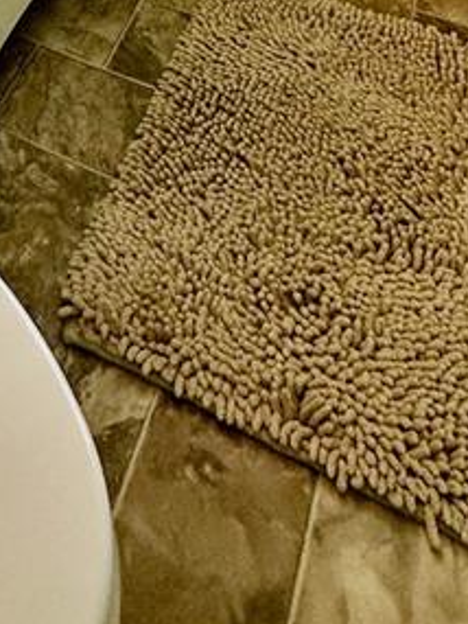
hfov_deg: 23.3
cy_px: -600
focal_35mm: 59
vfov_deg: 19.6
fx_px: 1063
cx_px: -50
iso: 50
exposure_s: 1/120
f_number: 2.2
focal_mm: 2.22
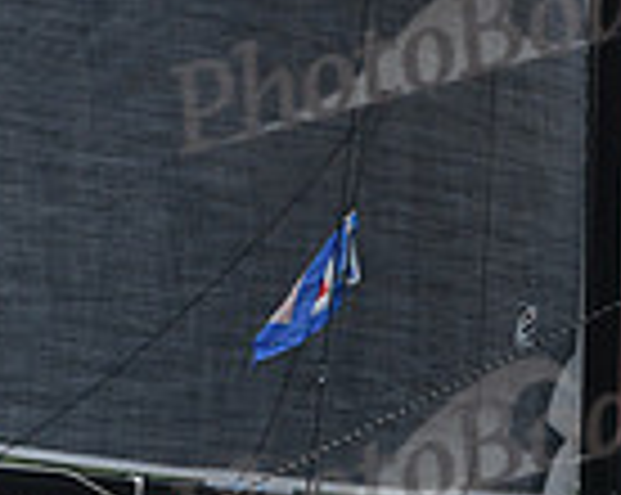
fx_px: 5084
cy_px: 749
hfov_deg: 7.0
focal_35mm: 277
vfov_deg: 5.5
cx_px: -58
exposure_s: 1/3200
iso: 320
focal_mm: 70
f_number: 5
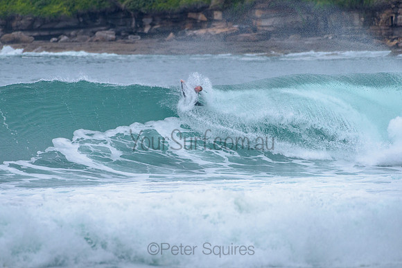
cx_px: 157
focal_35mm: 613
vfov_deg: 2.2
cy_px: 132
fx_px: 6847
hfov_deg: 3.4
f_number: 5.6
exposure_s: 1/2000
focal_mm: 500
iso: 560
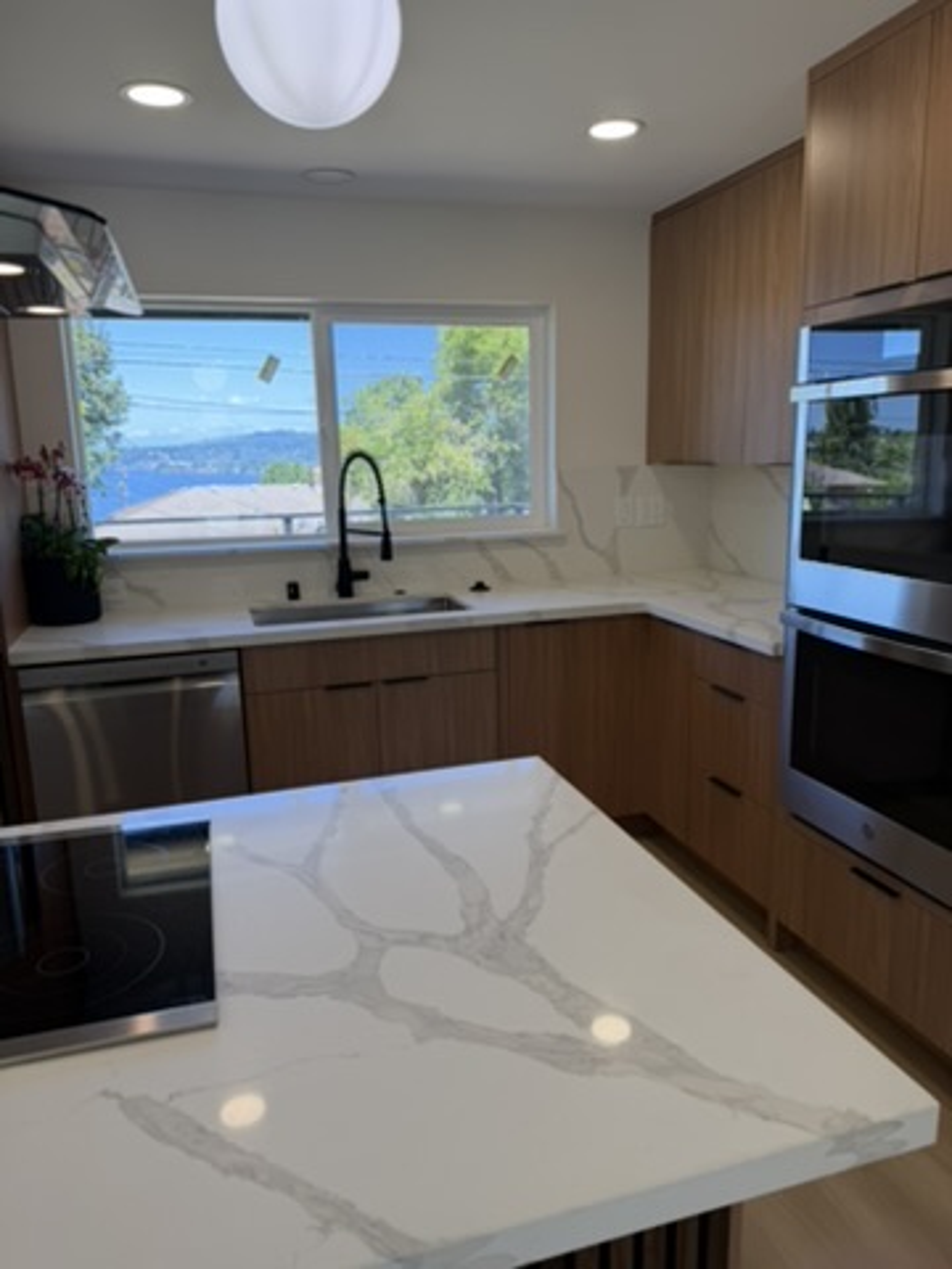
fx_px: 880
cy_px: 634
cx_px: 476
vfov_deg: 71.6
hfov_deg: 56.8
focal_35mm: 24
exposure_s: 1/226
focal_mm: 6.76
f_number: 1.78
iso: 64
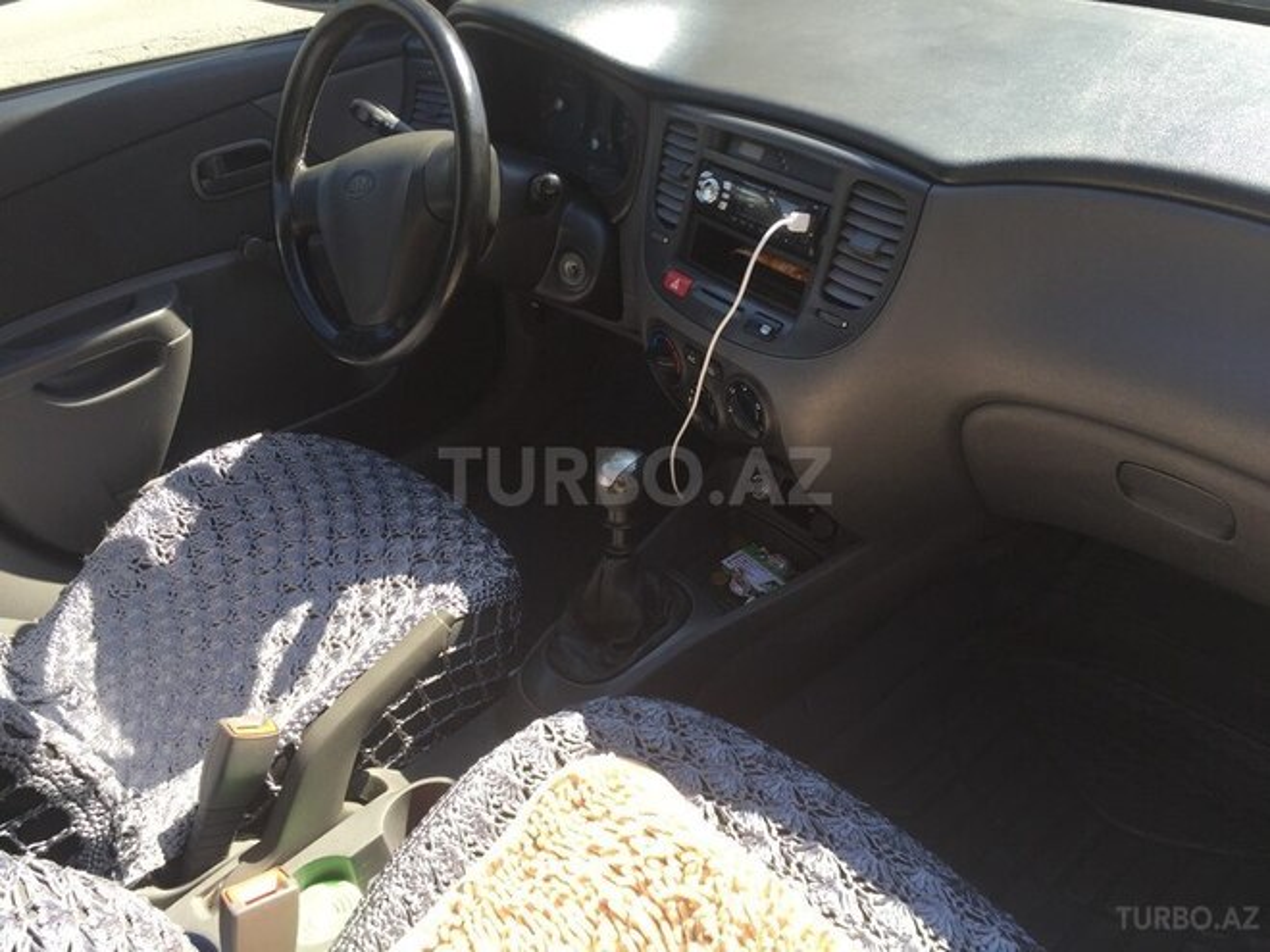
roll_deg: +5.3
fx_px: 1064
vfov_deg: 48.2
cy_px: 476
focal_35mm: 29
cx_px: 635
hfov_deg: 61.7
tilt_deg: -31.9
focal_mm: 4.15
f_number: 2.2
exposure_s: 1/271
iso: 32
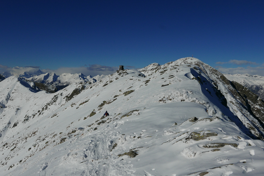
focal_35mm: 35
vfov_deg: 37.9
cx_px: 132
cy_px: 88
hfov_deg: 54.4
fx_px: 257
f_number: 5.6
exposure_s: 1/5000
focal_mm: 15.9
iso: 200
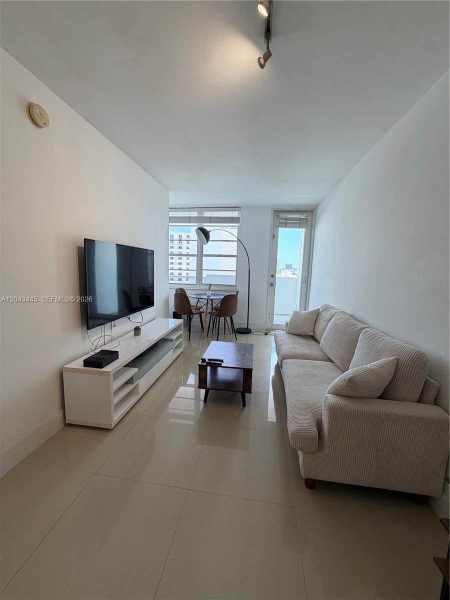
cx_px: 225
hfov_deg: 85.7
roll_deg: -2.5
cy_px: 300
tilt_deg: -7.9
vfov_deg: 102.1
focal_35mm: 14
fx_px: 243
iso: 100
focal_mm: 2.22
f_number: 2.2
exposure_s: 1/120
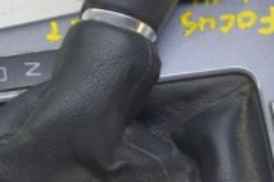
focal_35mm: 145
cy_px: 37
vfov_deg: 9.4
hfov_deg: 14.2
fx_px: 1101
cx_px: 84
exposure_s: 1/20
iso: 400
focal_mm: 27
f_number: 5.6
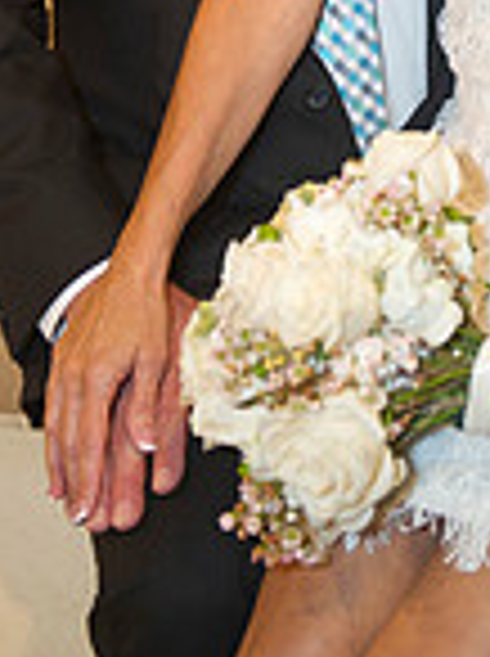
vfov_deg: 12.3
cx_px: 447
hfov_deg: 9.6
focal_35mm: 154
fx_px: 2915
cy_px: -270
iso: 1250
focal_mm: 52
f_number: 3.2
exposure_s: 1/125
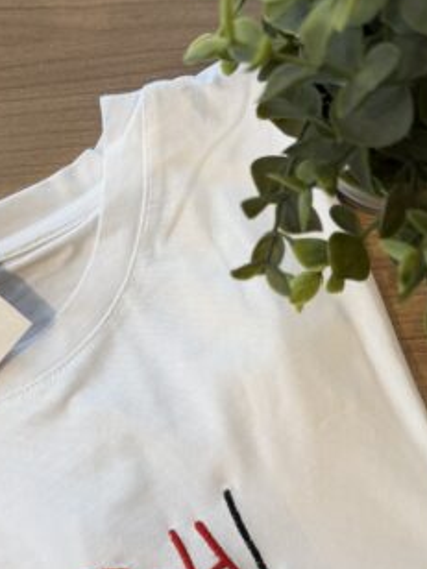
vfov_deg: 36.6
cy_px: 350
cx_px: 201
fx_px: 855
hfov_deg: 28.0
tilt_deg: -86.3
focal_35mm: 52
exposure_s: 1/121
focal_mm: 6.76
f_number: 1.78
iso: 100
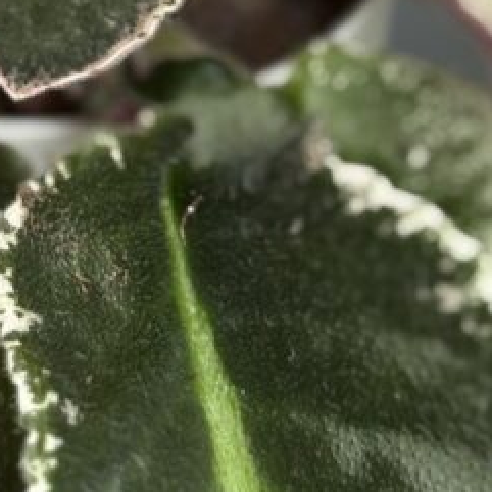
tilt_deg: -56.2
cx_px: 6
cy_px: -533
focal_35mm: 195
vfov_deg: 8.5
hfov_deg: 8.9
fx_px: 3136
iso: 100
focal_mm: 5.96
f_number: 1.6
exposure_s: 1/60
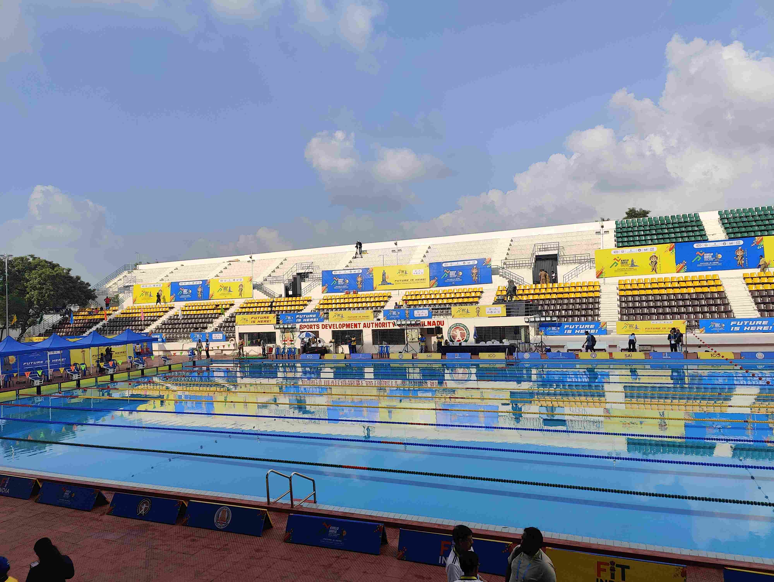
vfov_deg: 59.0
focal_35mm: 23
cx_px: 387
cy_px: 291
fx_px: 515
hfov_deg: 73.9
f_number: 1.8
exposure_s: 1/2847
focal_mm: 6.06
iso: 64
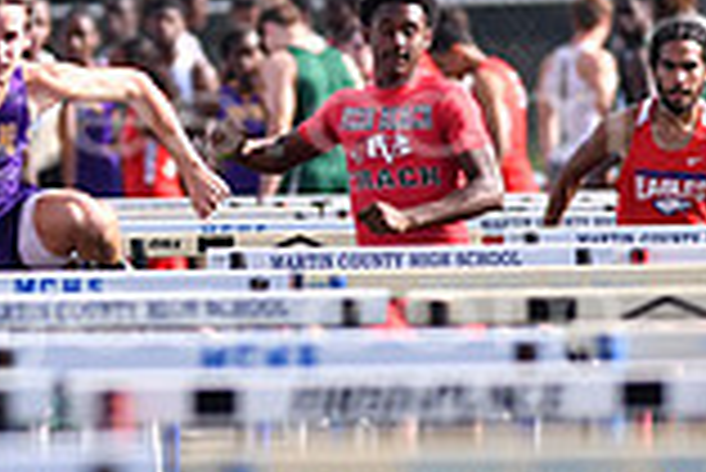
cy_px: 223
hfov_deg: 1.2
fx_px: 32545
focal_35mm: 1658
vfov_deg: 0.8
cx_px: -387
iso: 400
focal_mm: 300
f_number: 4
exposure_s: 1/3200
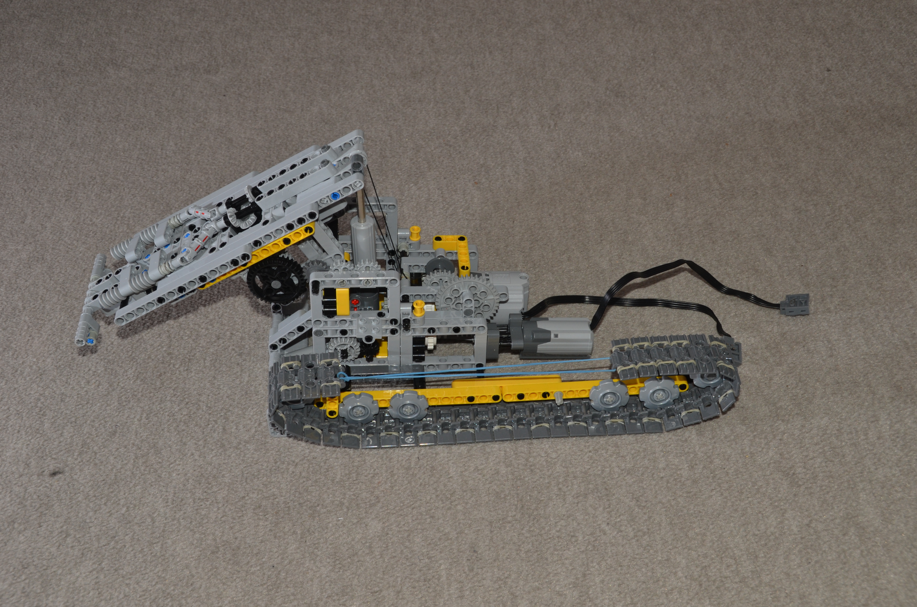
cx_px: 458
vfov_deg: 28.0
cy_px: 304
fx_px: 1220
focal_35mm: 48
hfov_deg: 41.2
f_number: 11
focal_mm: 32
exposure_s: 1/60
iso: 200
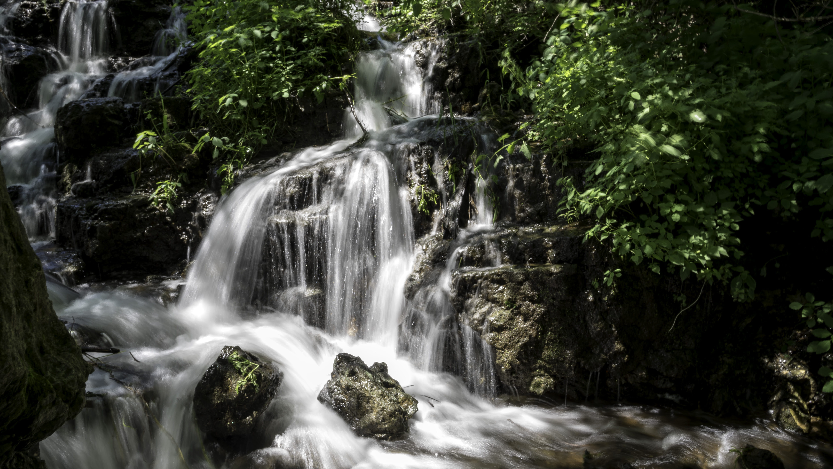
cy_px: 239
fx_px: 574
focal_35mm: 26
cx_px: 418
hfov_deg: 71.9
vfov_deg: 44.4
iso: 100
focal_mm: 24
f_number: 18
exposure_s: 1/4
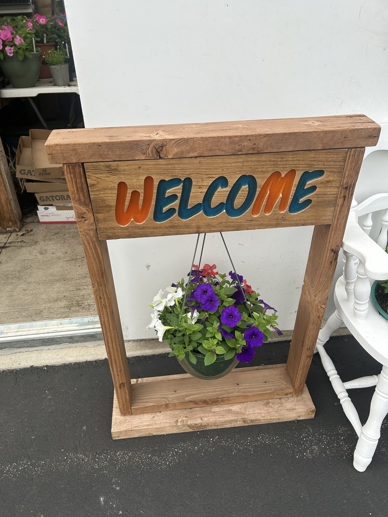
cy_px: 258
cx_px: 194
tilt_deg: -34.2
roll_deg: +1.5
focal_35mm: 26
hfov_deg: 53.1
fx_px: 389
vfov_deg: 67.3
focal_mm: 5.7
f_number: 1.5
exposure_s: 1/313
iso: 50
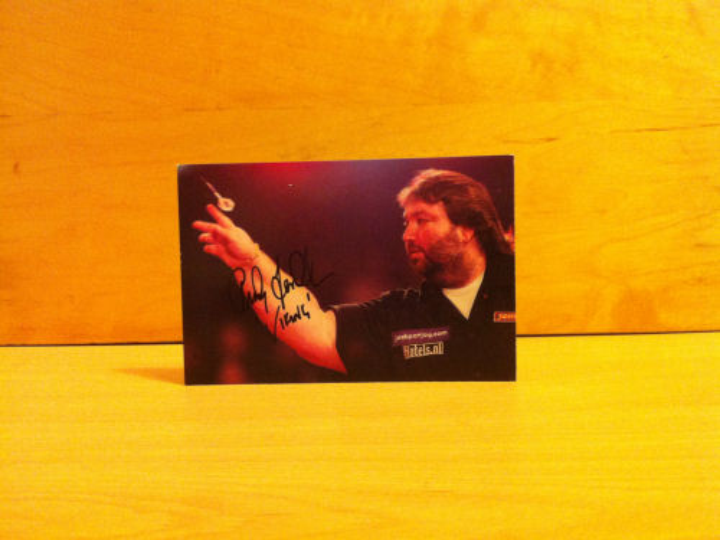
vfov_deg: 40.7
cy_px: 270
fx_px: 728
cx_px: 360
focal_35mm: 35
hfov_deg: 52.6
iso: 400
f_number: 2.8
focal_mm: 3.85
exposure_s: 1/15
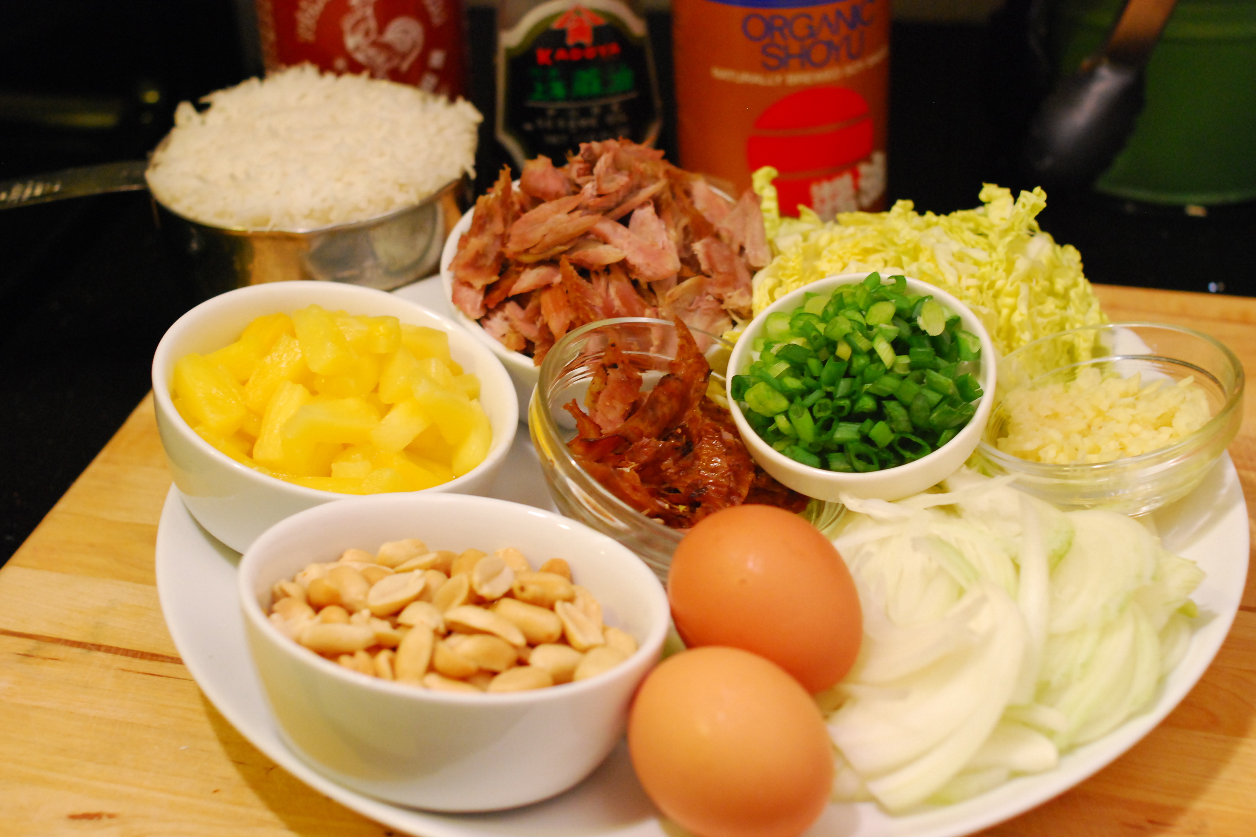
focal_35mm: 54
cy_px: 412
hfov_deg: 37.2
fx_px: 1867
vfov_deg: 25.3
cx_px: 629
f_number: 4.5
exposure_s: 1/30
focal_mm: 35
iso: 1100
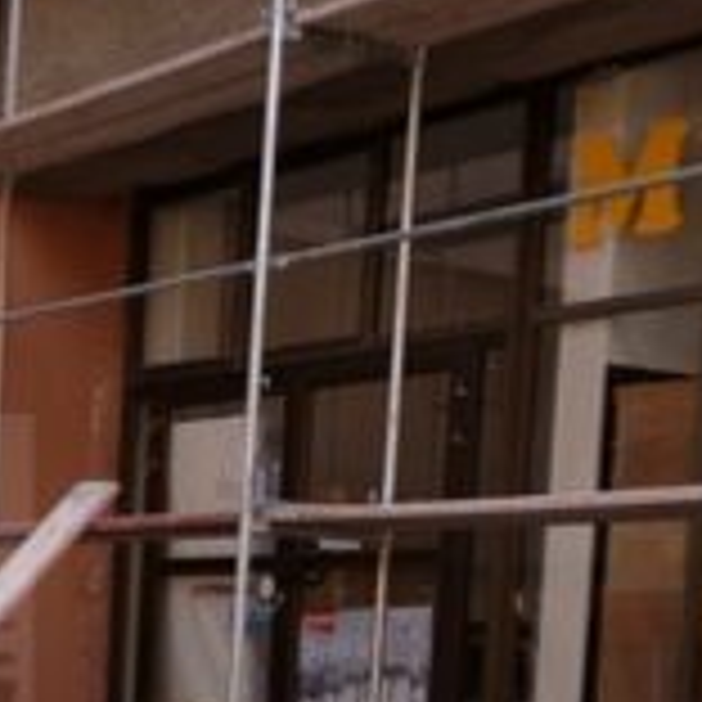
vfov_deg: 18.4
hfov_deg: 16.9
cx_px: -414
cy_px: 760
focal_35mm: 91
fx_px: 2088
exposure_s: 1/125
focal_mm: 16
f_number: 4
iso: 200
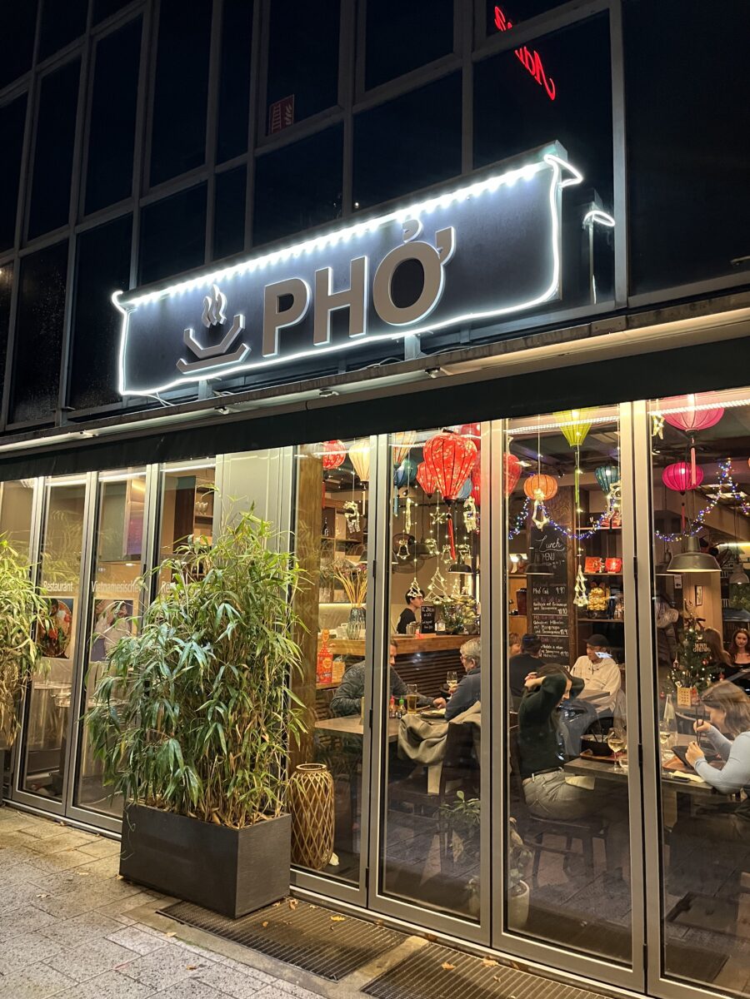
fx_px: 751
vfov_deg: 67.3
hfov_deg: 53.1
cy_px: 500
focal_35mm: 26
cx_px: 375
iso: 400
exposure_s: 1/50
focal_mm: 5.1
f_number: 1.6
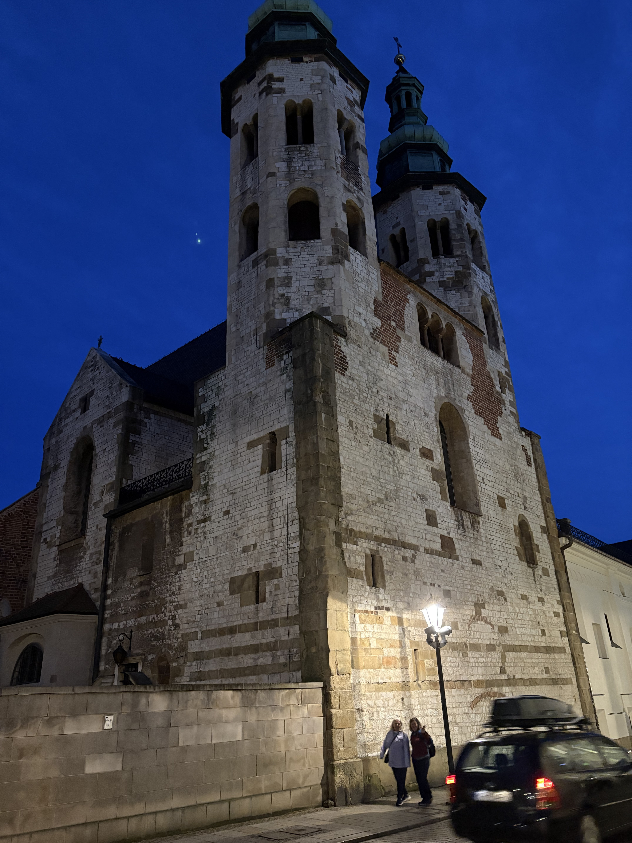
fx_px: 633
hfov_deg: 53.1
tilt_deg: +24.3
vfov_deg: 67.3
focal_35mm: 26
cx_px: 316
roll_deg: +2.3
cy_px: 422
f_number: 1.6
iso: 640
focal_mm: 5.96
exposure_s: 1/25
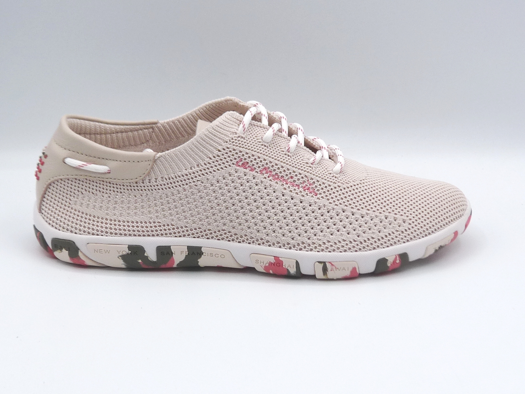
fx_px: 758
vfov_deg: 29.1
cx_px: 262
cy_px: 197
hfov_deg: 38.2
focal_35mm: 50
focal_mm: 4.9
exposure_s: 1/250
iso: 100
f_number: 5
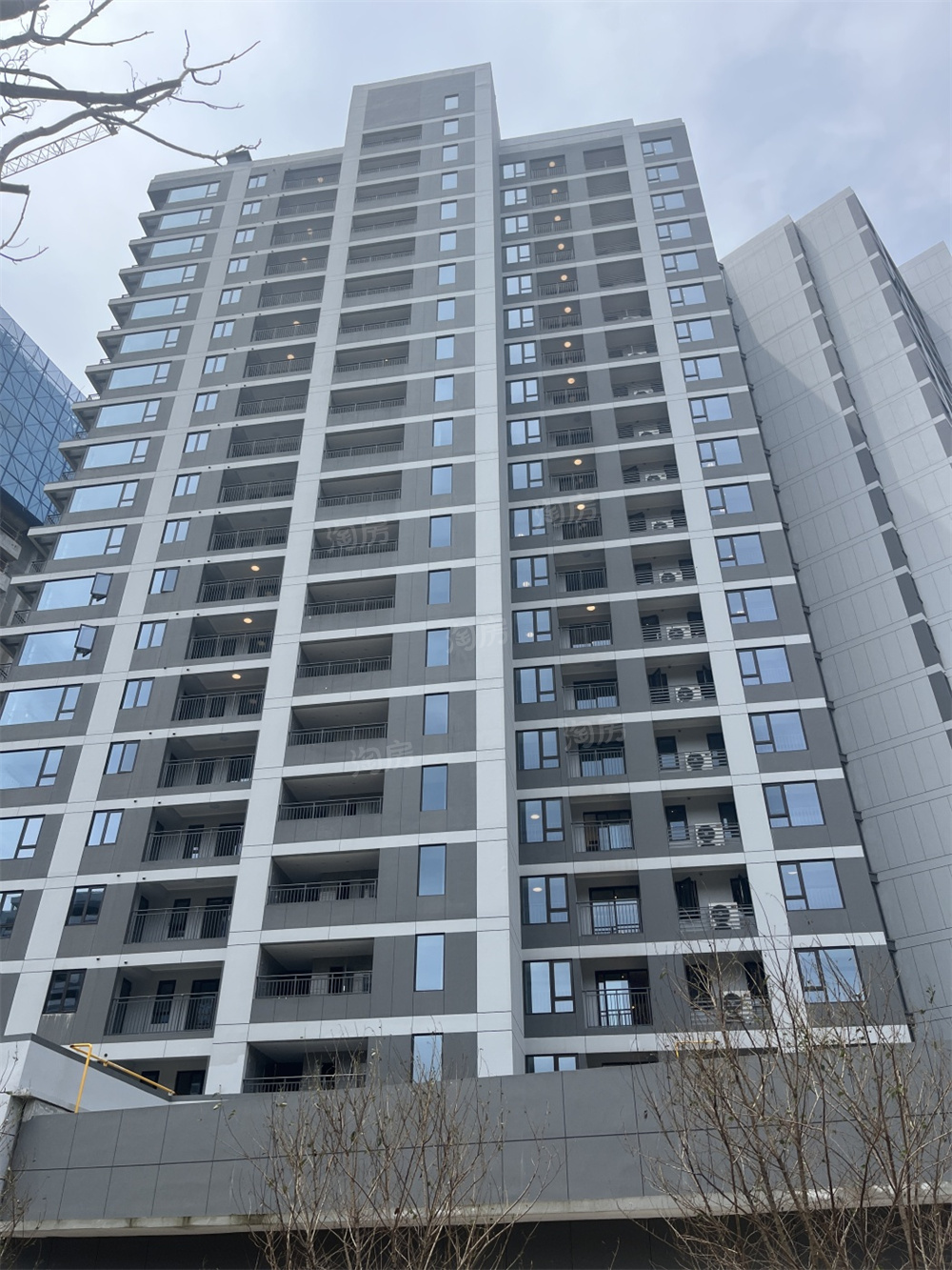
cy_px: 635
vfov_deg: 67.3
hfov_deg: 53.1
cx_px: 476
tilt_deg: +35.9
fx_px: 953
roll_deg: +1.7
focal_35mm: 26
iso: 50
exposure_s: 1/2410
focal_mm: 5.1
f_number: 1.6
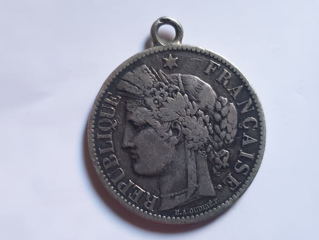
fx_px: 240
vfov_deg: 53.1
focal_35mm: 26
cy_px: 120
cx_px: 160
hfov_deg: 67.3
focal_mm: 4.3
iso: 250
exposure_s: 1/39
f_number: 1.5
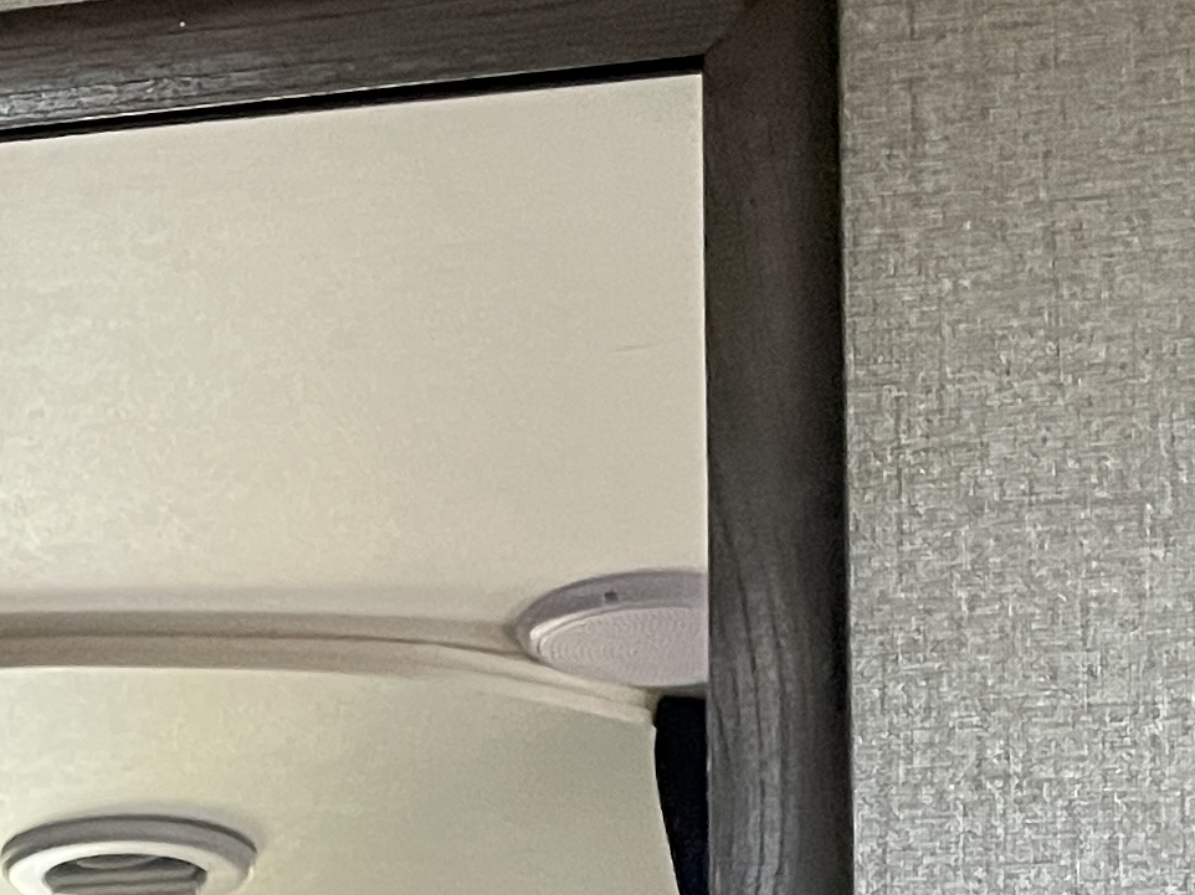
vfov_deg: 12.5
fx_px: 3762
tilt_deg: +7.7
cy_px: 1558
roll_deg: +0.7
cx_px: -470
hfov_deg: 16.8
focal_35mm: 109
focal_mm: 4.2
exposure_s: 1/57
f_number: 1.6
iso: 500
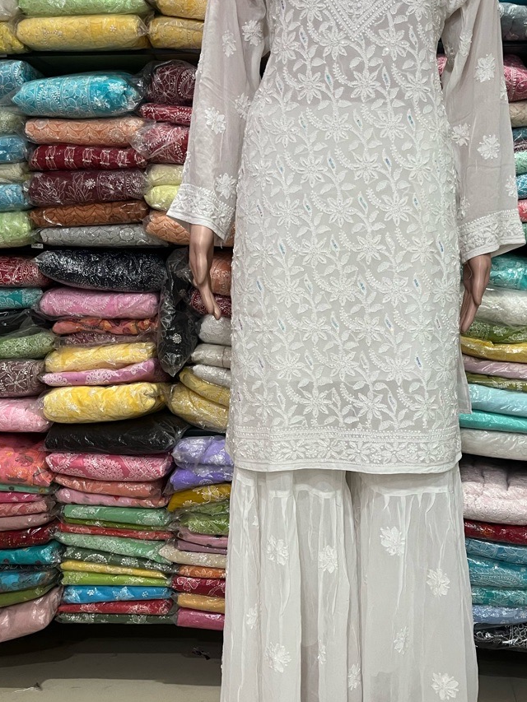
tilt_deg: -5.4
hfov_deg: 36.5
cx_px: 348
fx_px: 791
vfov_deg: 47.9
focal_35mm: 39
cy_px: 361
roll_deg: +1.0
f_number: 1.6
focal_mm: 5.1
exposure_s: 1/50
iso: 100
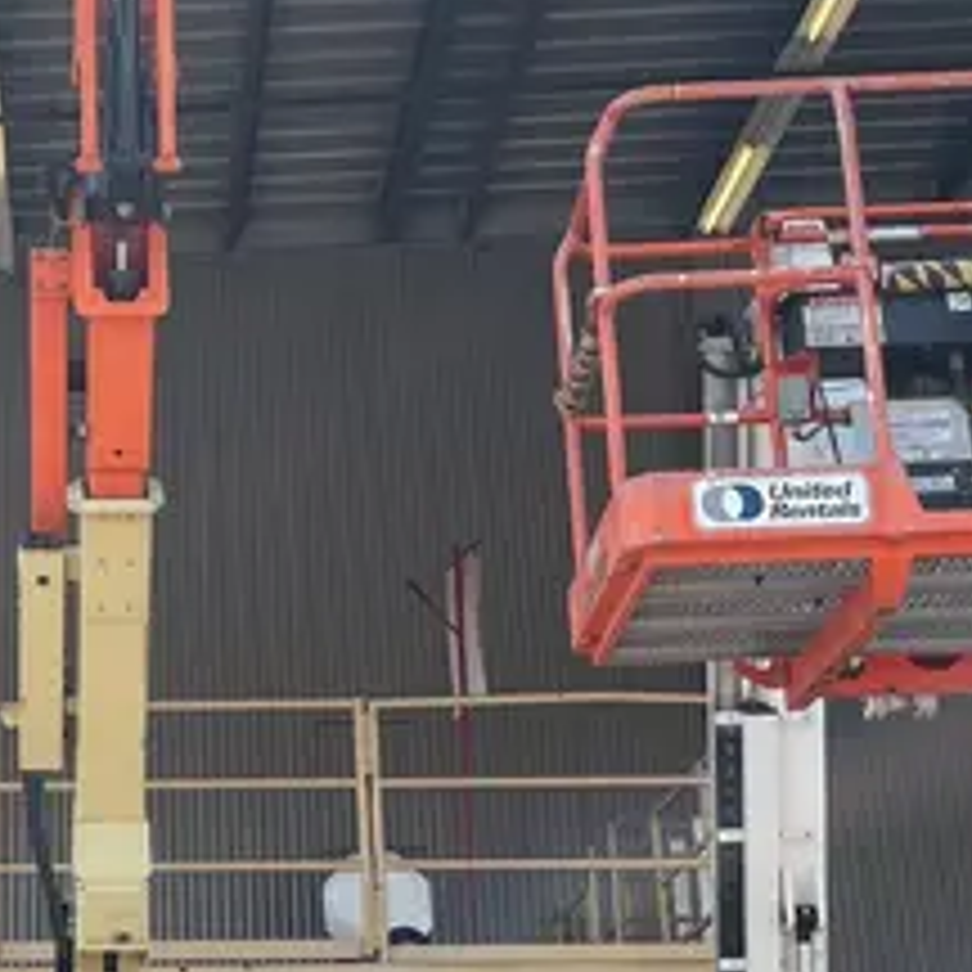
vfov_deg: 22.2
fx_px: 2478
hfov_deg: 21.7
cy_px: 587
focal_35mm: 78
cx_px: 117
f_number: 1.6
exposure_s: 1/1325
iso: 50
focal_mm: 5.1
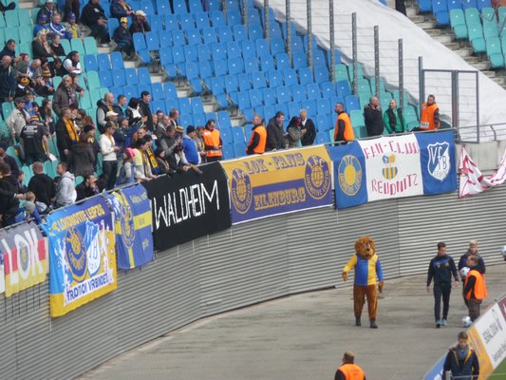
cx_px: 253
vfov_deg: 5.3
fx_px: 4094
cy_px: 190
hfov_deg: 7.1
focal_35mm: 280
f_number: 4.9
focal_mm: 47
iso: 125
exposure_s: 1/60
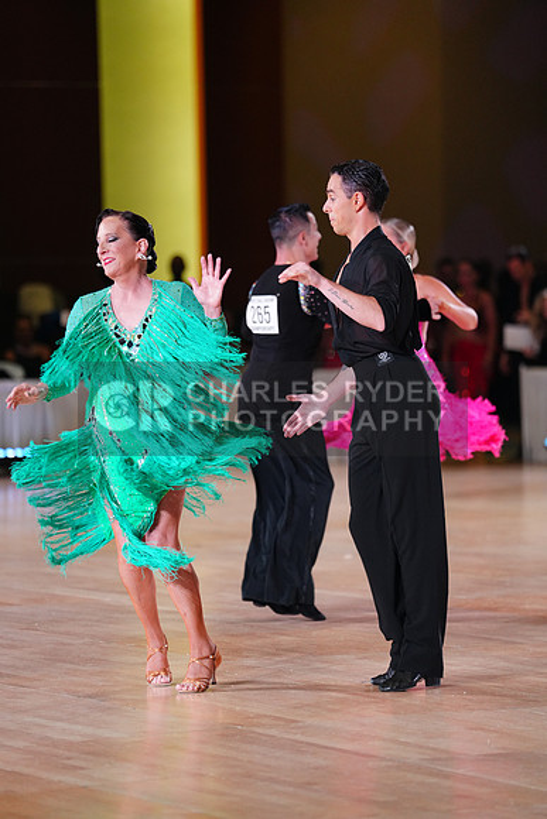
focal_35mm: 171
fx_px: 3895
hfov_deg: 8.0
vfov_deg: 12.0
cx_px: 274
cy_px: 410
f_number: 2.8
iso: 2000
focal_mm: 171
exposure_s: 1/400
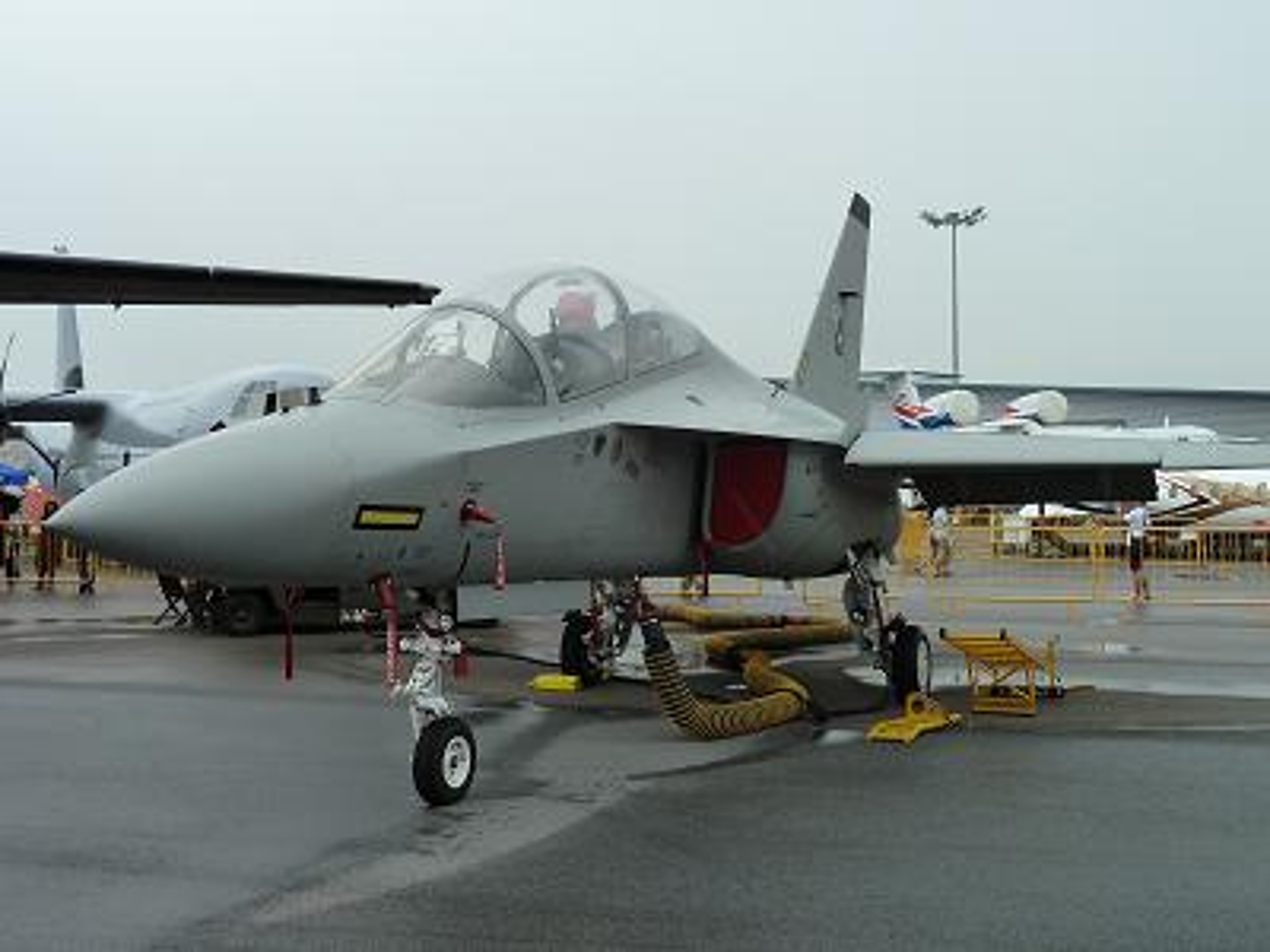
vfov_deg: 38.7
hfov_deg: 50.1
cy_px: 476
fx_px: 1357
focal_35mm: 37
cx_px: 635
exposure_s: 1/250
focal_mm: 6.1
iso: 125
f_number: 4
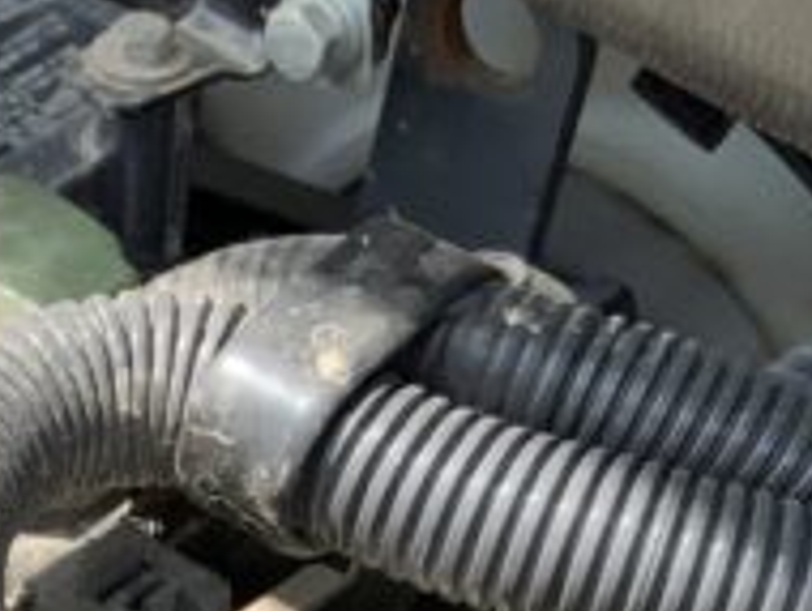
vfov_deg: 9.1
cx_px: -406
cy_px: 1119
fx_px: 3664
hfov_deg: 12.1
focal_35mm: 156
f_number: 1.8
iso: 16
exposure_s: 1/816
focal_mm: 3
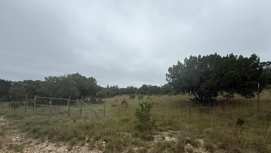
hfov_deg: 99.3
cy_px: 92
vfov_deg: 66.4
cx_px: 140
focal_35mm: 16
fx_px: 115
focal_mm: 2.22
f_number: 2.2
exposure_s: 1/458
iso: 50
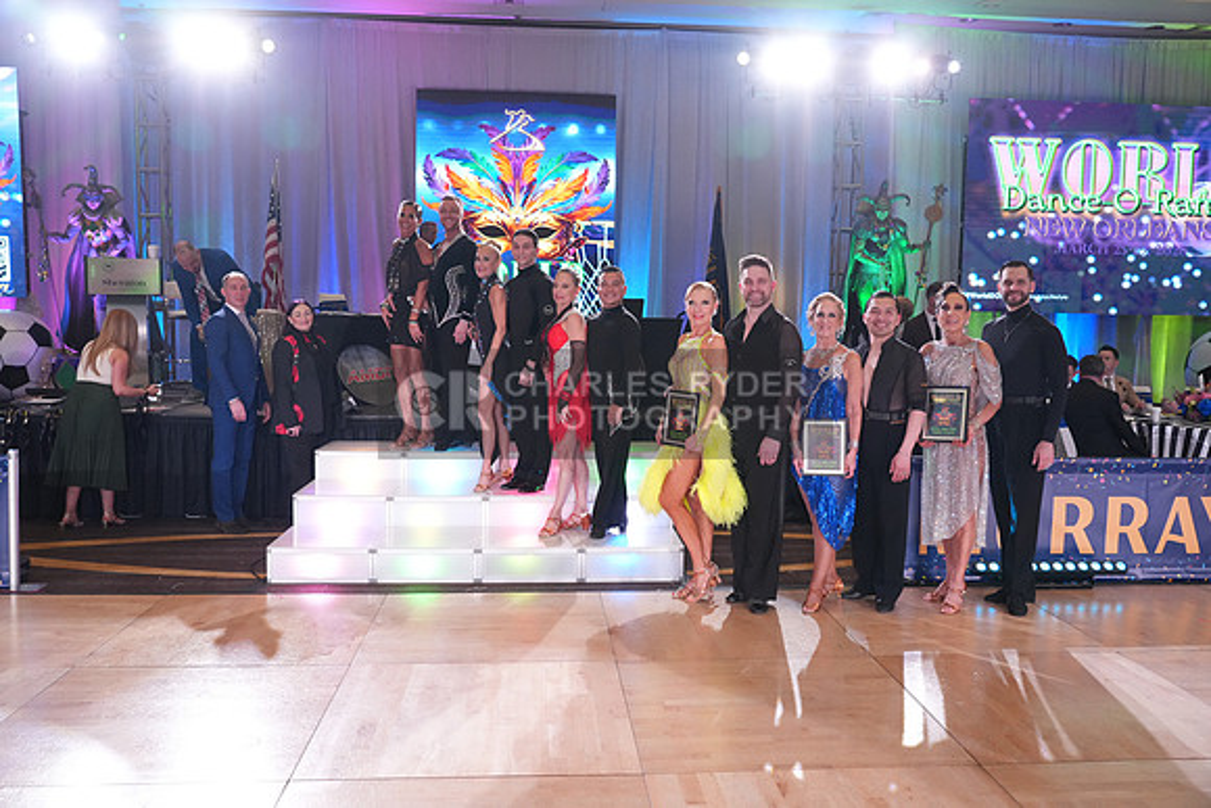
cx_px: 606
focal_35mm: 30
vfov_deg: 43.6
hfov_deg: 61.9
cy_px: 404
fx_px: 1009
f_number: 4
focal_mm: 30
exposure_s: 1/500
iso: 3200
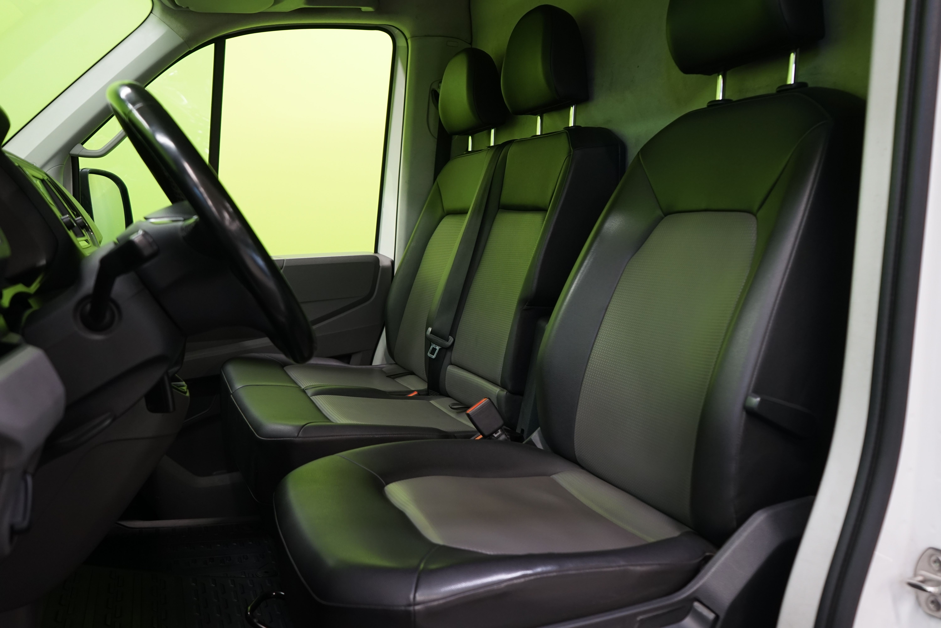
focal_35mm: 28
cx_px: 470
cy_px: 314
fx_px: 732
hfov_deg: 65.5
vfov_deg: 46.4
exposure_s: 1/20
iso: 800
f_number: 5
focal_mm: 28
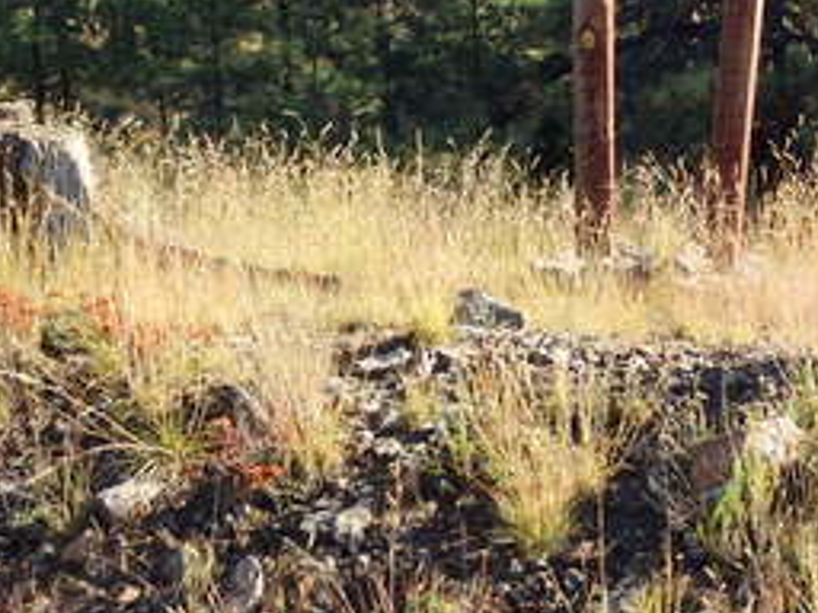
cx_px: 729
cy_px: 129
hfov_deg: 16.6
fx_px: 2765
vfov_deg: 12.6
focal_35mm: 117
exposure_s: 1/160
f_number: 5.3
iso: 125
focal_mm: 10.7
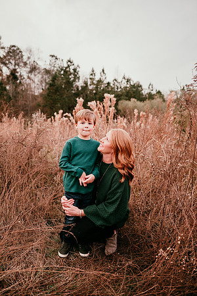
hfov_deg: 53.1
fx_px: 197
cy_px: 148
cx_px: 98
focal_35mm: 24
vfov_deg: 73.7
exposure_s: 1/160
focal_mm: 24
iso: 100
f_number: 2.2
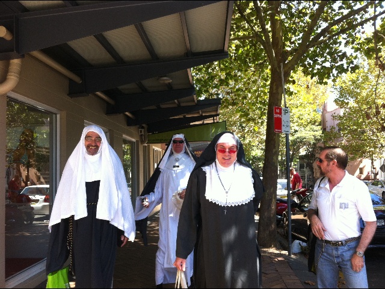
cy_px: 144
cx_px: 192
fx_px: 389
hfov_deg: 52.6
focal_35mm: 35
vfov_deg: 40.7
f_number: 2.8
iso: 80
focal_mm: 3.85
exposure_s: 1/134
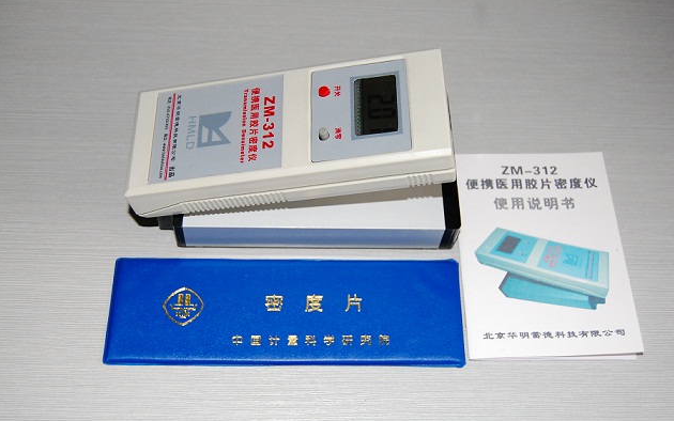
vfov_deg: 28.0
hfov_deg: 43.5
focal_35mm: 46
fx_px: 845
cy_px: 214
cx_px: 336
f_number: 4.2
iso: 1000
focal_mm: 30
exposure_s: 1/500
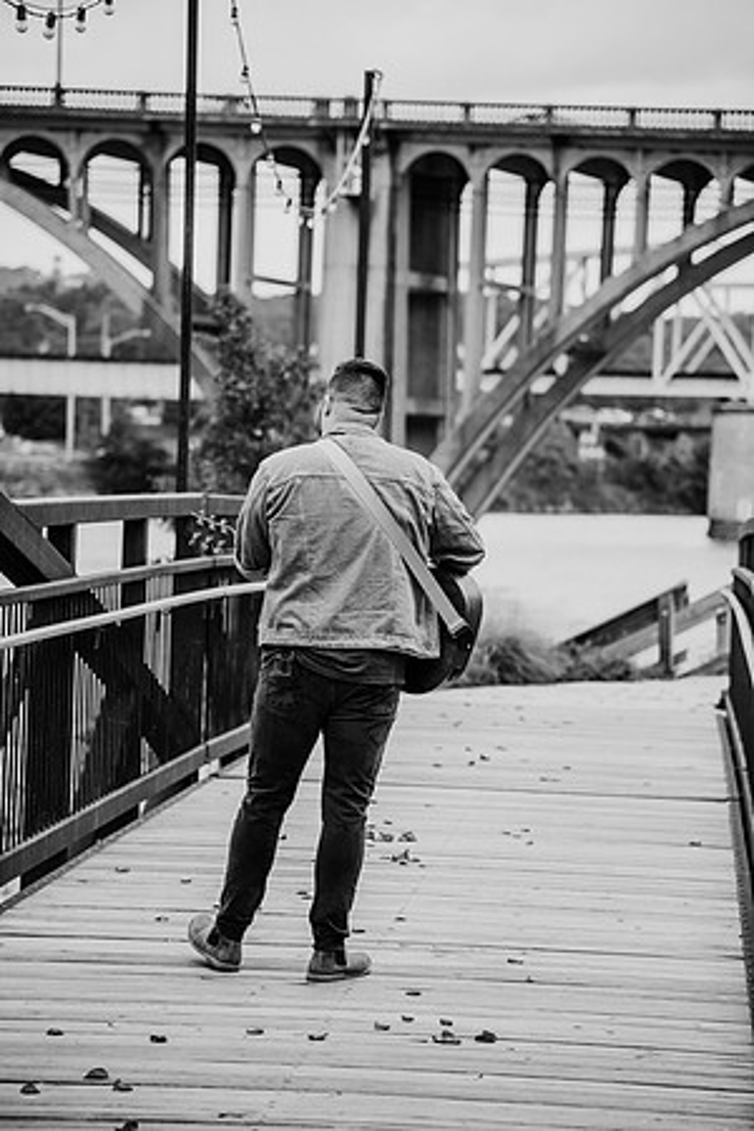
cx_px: 377
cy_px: 566
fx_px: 3770
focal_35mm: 120
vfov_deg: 17.1
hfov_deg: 11.4
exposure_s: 1/800
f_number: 4
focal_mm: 120
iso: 320
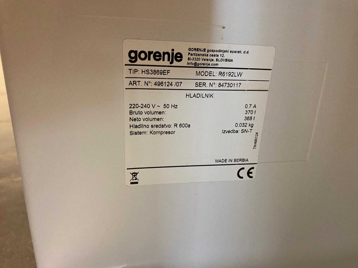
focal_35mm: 26
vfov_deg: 53.1
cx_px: 179
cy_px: 134
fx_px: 269
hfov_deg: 67.3
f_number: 1.8
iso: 400
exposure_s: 1/50
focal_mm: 4.25
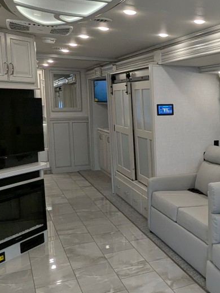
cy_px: 149
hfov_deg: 29.6
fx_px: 364
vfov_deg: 43.8
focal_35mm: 43
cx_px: 254
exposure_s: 1/66.8
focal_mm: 2.35
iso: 73
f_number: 2.2
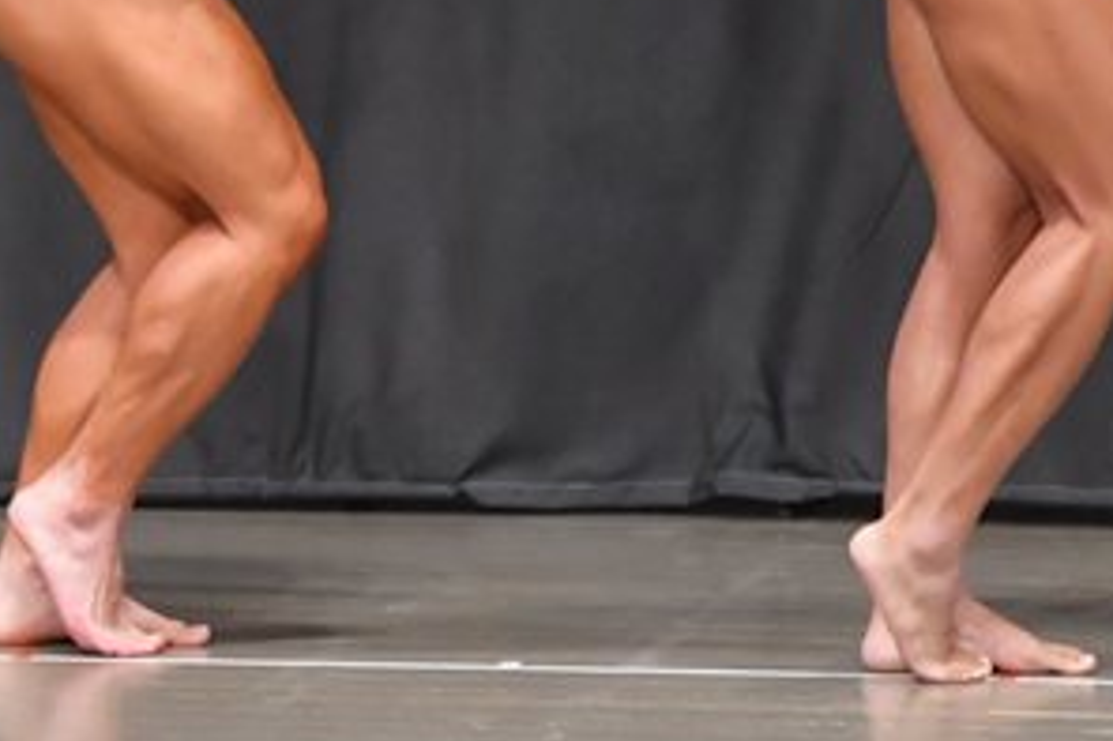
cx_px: 671
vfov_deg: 2.3
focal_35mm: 589
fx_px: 18199
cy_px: -173
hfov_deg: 3.5
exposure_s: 1/400
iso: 6400
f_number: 5.6
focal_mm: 150
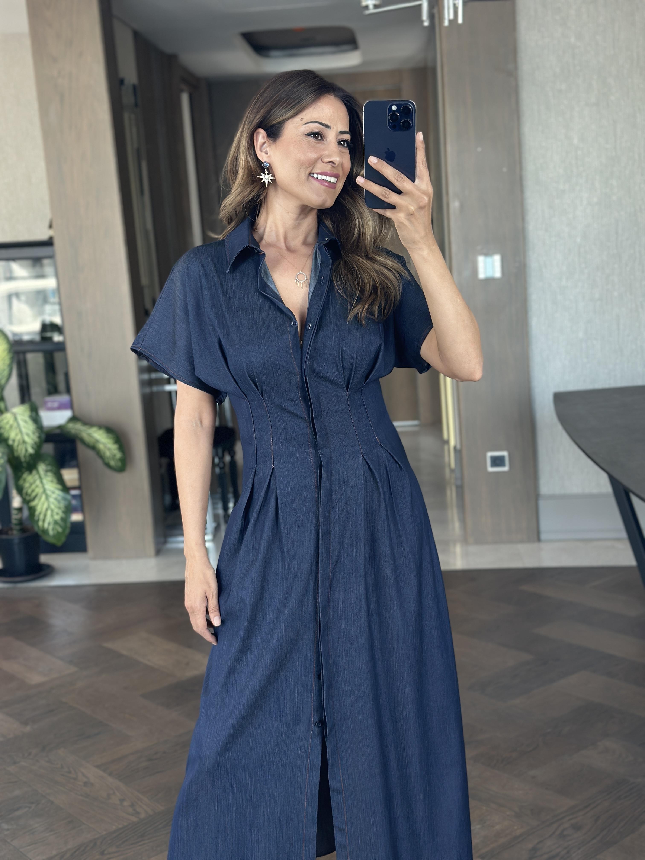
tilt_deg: -18.8
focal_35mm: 48
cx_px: 322
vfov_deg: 39.7
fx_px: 1193
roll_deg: +3.6
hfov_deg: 30.3
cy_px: 430
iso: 125
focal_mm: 6.86
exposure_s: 1/67
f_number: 1.78
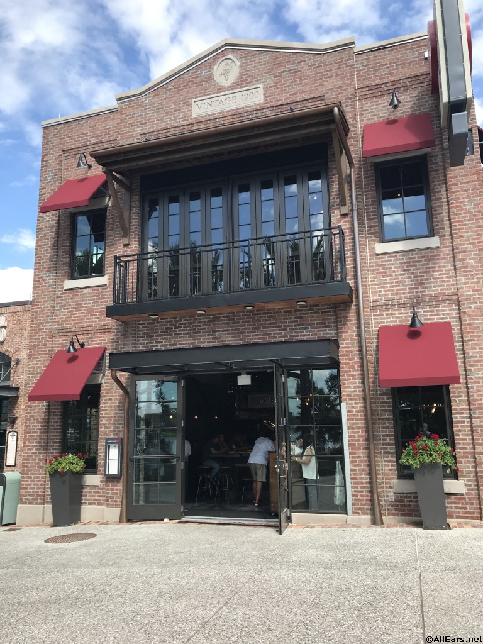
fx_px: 521
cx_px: 242
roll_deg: +0.9
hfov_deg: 49.7
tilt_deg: +13.1
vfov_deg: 63.4
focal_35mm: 28
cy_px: 322
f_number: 1.8
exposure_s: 1/1140
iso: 20
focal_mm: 3.99
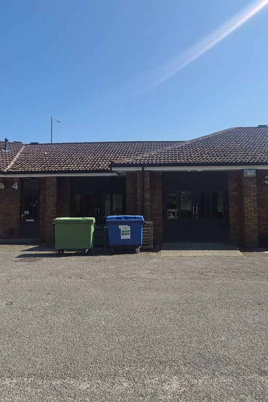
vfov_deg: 86.8
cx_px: 145
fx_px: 212
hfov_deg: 64.5
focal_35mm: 19
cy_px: 191
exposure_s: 1/2192
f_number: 2.2
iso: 40
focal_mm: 1.74
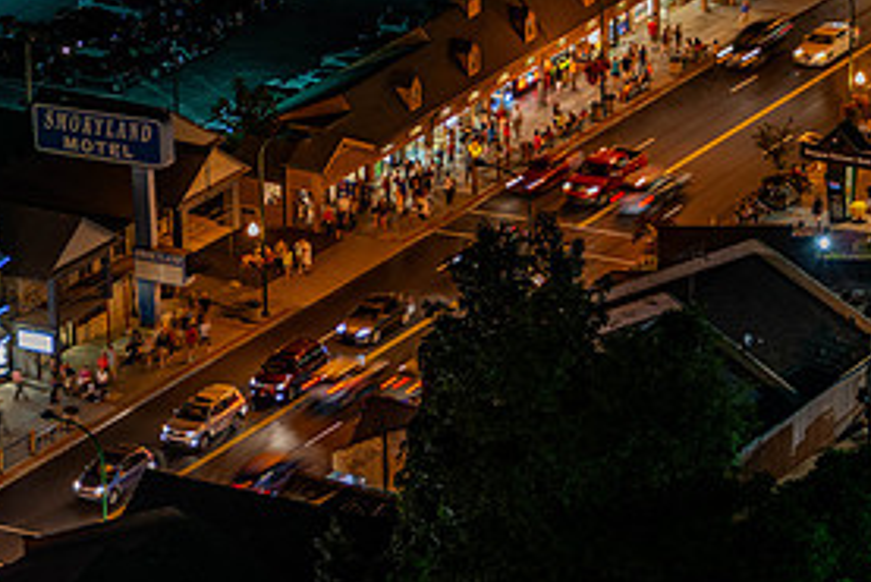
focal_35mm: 205
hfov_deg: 10.0
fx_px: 4962
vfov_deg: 6.7
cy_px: 219
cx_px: 110
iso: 400
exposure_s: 1/2.5
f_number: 5.3
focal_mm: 98
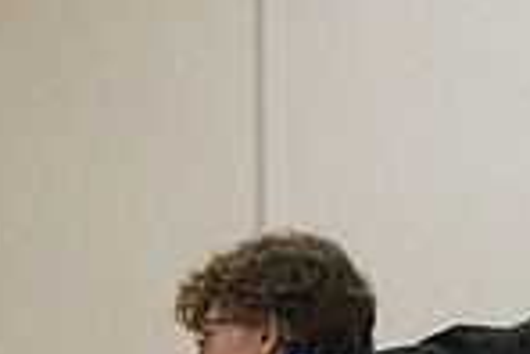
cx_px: 269
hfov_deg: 2.9
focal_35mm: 717
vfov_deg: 1.9
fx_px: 10566
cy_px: 597
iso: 10000
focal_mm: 122
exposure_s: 1/1250
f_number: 4
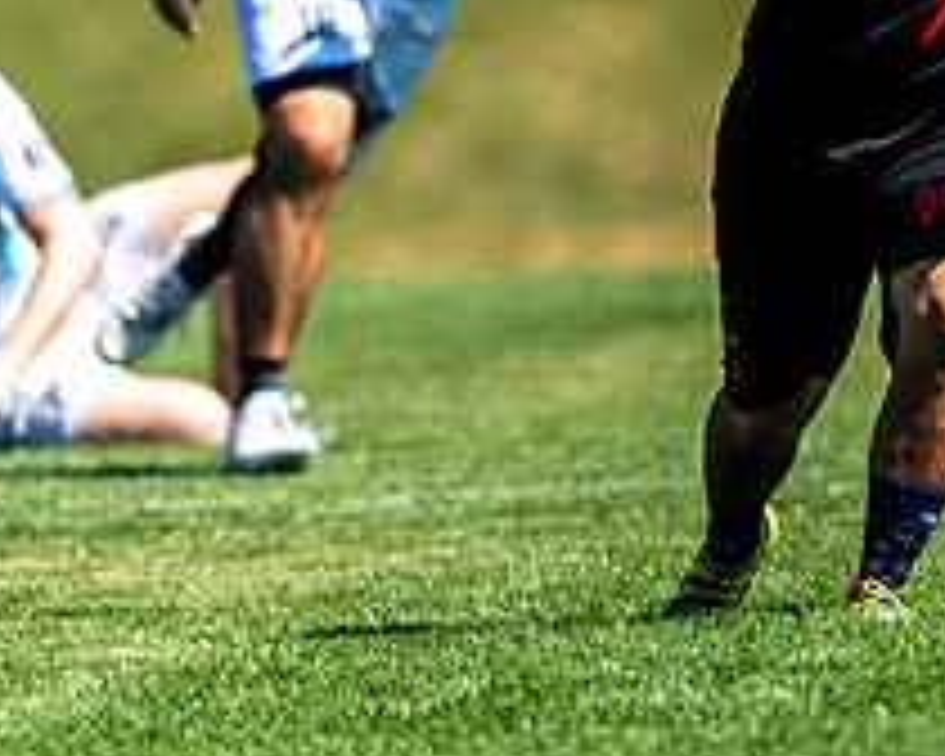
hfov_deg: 0.9
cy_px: -120
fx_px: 60244
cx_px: 837
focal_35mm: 2154
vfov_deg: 0.7
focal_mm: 400
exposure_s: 1/3200
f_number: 2.8
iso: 140
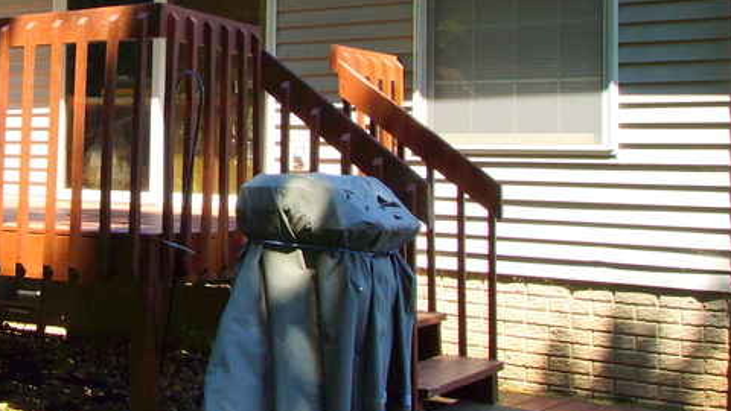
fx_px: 1027
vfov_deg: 22.5
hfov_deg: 37.1
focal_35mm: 53
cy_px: 123
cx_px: 97
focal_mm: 10
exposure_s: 1/80
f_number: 10
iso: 100
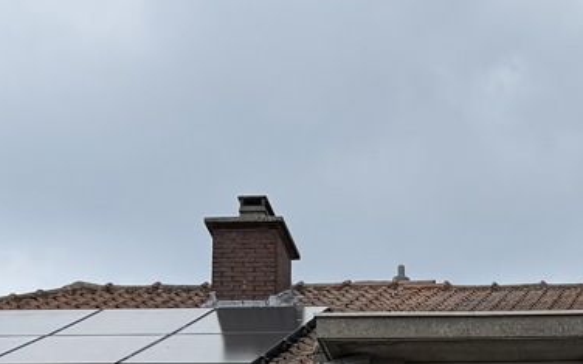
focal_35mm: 130
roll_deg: +0.5
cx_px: 715
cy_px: 756
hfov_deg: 15.4
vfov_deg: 9.4
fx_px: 2066
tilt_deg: +11.9
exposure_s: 1/3759
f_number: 1.78
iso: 80
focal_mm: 6.76
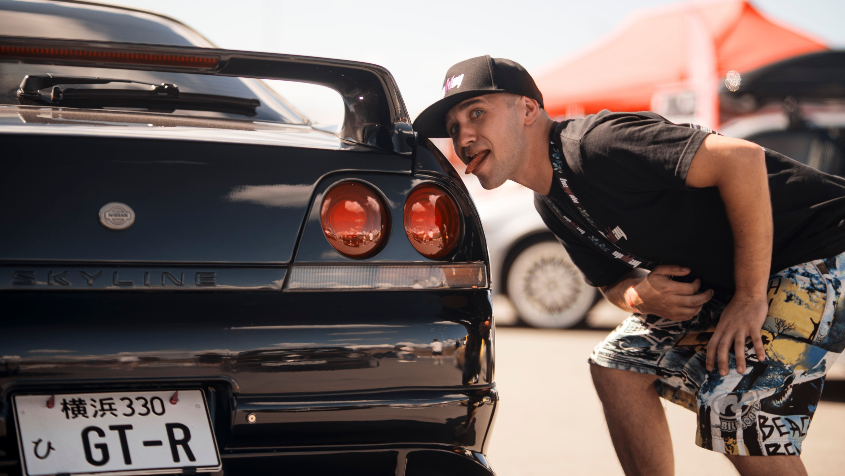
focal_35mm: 89
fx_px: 1995
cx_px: 422
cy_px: 206
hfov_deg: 23.9
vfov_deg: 13.6
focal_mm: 85
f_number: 1.8
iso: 200
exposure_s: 1/80
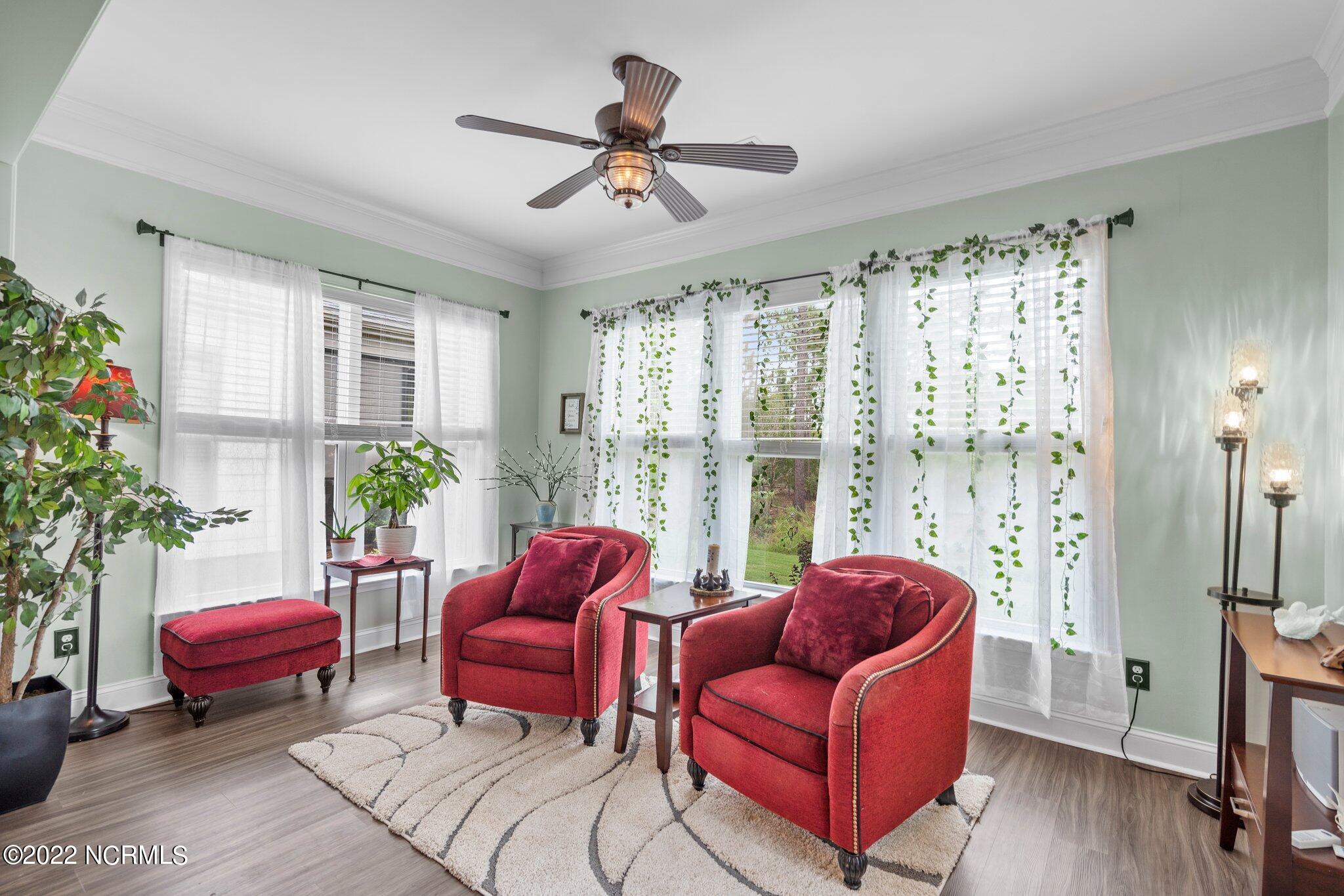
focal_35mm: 16
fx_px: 597
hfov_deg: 96.7
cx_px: 672
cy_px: 448
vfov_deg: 73.7
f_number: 4
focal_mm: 16
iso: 200
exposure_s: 1/20
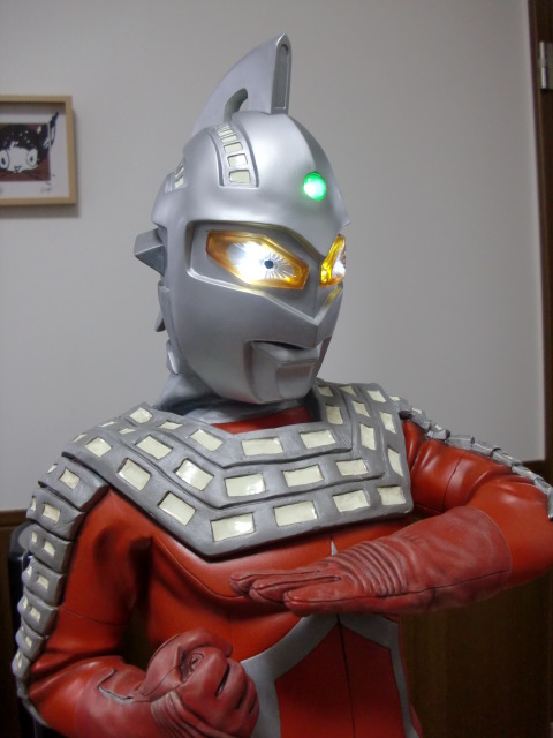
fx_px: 767
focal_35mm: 36
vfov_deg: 51.4
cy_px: 369
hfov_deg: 39.7
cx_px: 276
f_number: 2.8
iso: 250
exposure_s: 1/60
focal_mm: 6.3
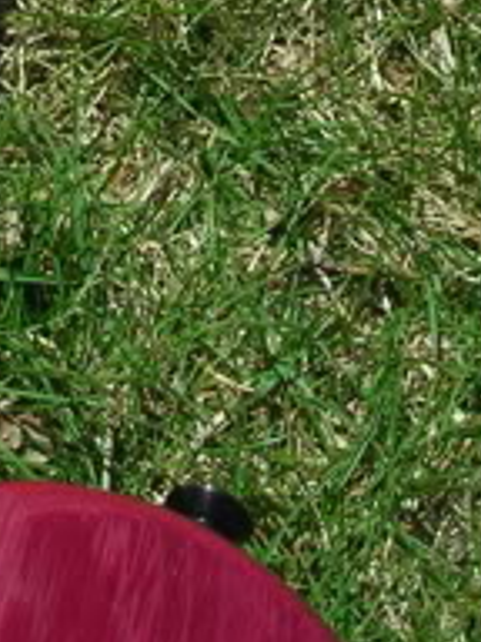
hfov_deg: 8.9
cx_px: -180
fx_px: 3020
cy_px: -291
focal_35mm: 163
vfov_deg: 11.7
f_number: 6.9
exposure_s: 1/208
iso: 50
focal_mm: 7.8
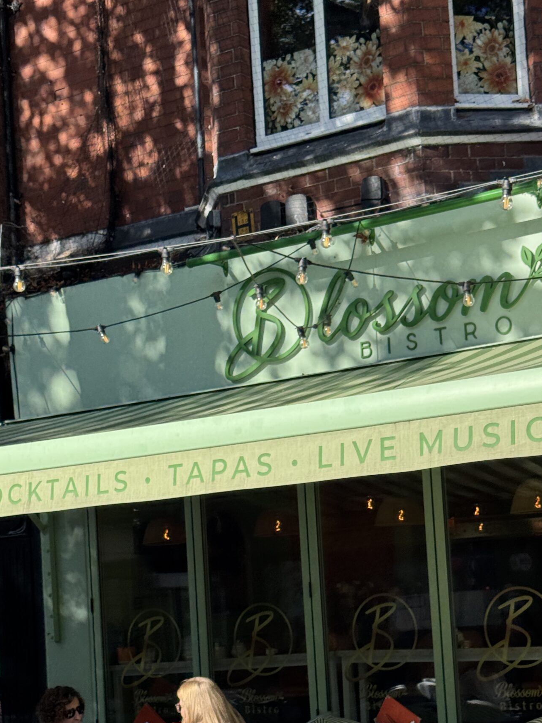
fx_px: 1503
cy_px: 527
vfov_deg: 26.7
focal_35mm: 72
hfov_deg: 20.4
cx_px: 358
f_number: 1.78
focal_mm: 6.76
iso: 64
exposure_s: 1/2833
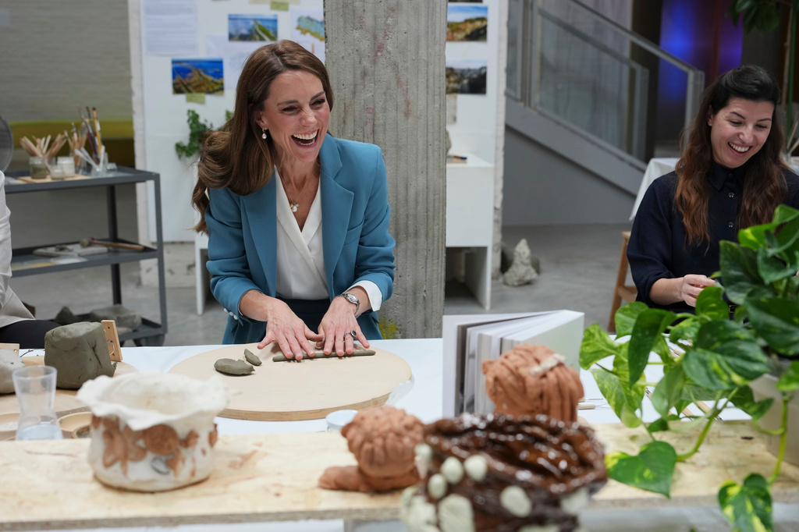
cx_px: 400
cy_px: 266
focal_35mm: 47
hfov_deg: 41.9
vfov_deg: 28.6
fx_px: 1043
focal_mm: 47
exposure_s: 1/400
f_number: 4
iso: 800
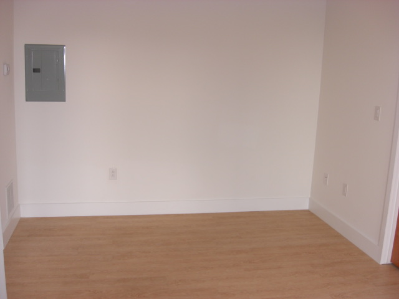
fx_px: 438
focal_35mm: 38
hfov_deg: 49.0
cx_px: 200
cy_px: 150
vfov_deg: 37.7
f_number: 2.8
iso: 100
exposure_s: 1/60
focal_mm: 7.9
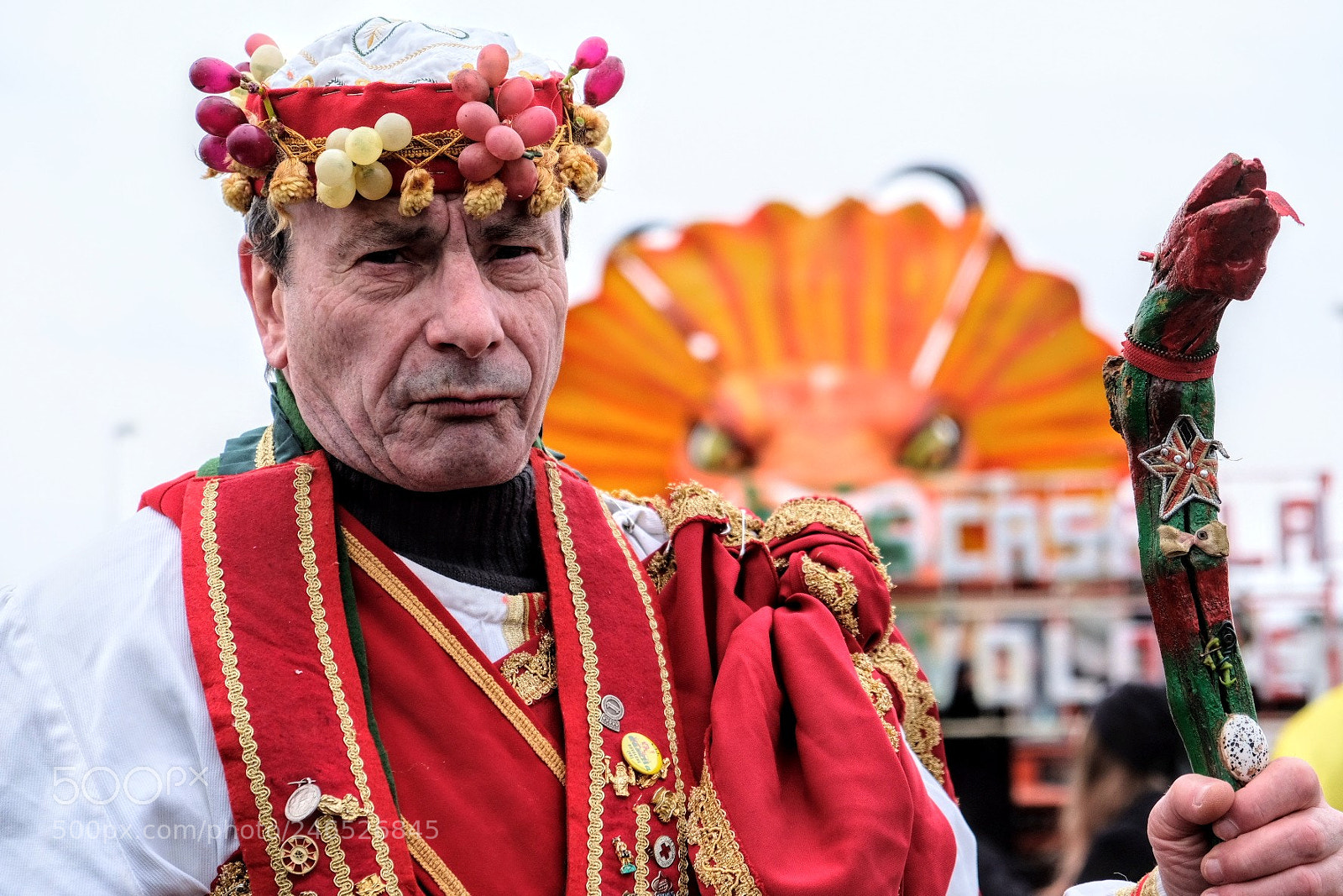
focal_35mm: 83
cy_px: 448
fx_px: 3096
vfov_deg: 16.5
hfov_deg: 24.5
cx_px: 672
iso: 400
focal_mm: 55
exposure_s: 1/800
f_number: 4
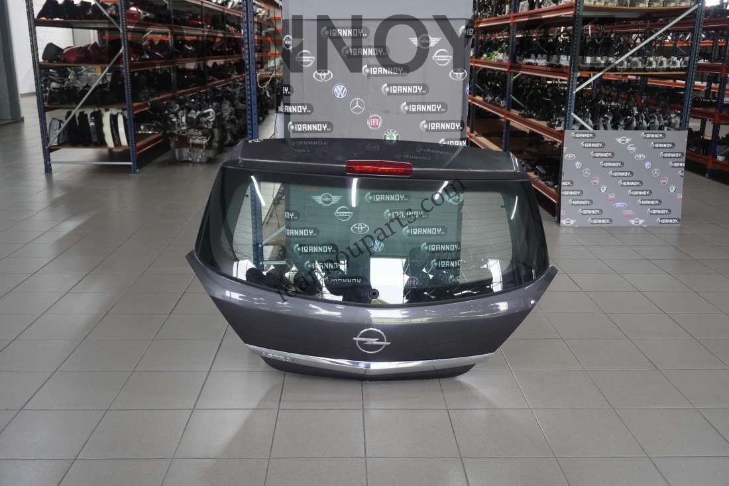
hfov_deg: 57.2
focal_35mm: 33
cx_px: 364
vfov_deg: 40.0
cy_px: 243
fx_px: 668
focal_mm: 22
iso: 2000
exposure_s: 1/160
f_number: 4
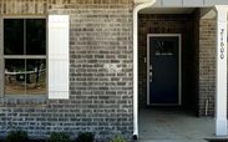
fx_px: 323
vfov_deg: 24.5
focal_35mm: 52
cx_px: 156
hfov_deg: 38.4
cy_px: 32
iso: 50
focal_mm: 2.22
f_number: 2.2
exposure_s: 1/956
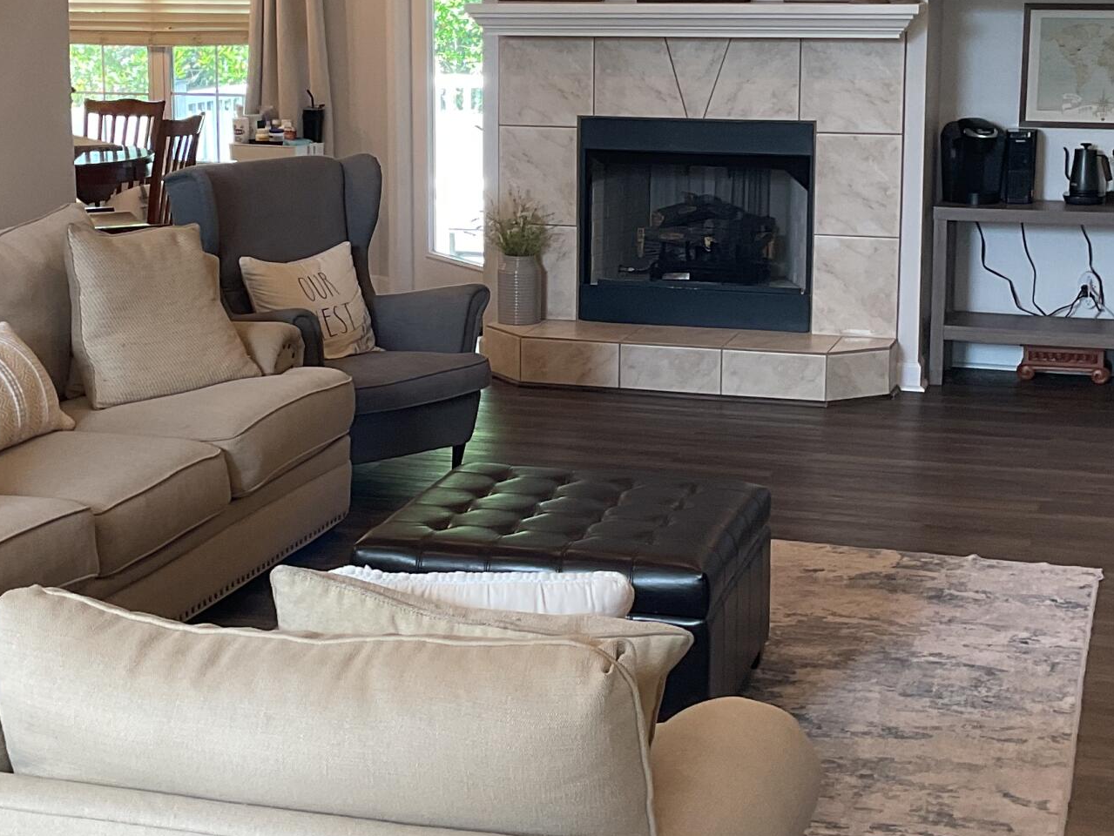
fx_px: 2189
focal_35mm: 68
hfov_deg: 28.5
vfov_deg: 21.6
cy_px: 293
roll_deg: -0.3
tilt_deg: -9.5
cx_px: 530
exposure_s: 1/60
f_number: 1.8
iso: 40
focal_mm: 3
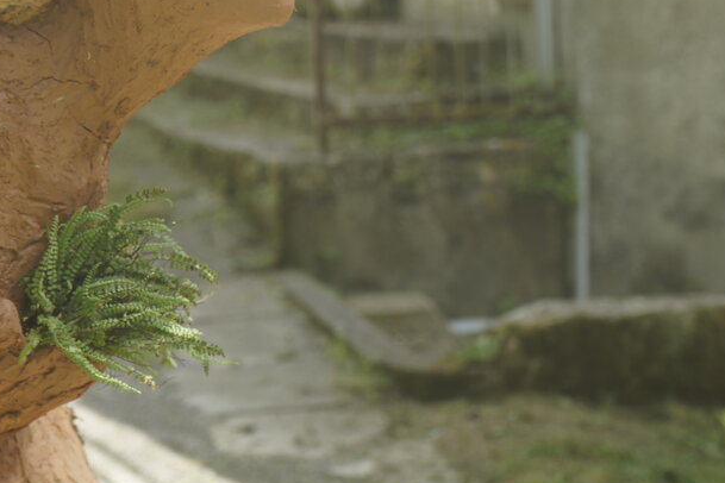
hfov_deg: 15.7
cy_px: 61
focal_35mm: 130
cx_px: 238
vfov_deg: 10.5
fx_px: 2618
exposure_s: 1/125
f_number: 5.6
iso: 100
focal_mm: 66
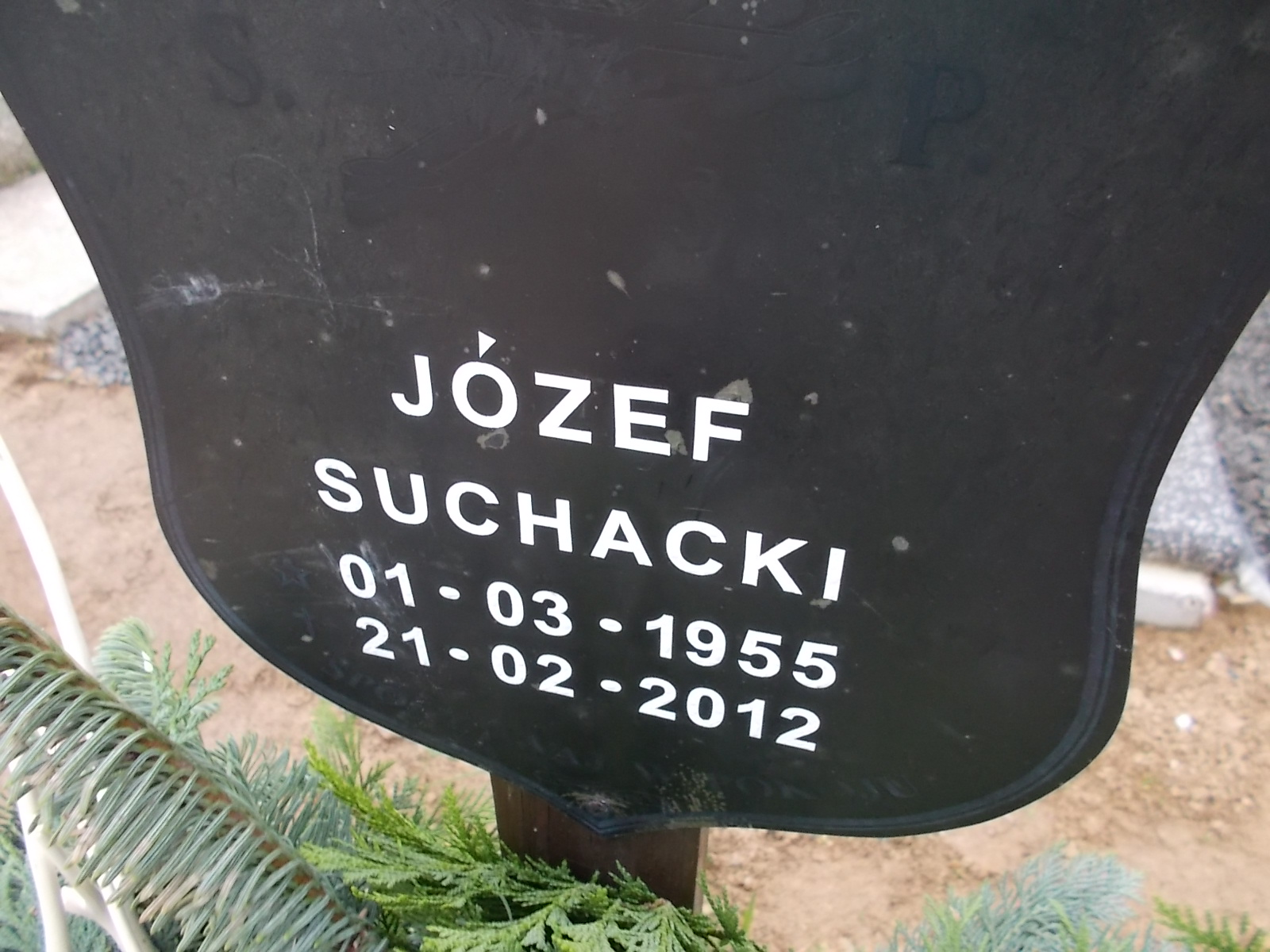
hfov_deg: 67.3
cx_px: 635
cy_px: 476
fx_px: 954
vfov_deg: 53.1
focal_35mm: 26
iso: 200
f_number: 3.2
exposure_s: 1/25
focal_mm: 4.6
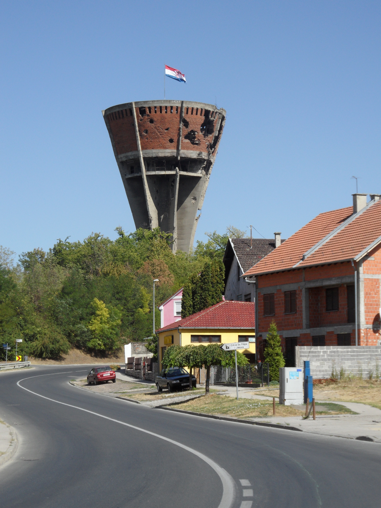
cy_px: 254
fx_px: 1174
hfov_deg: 18.4
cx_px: 190
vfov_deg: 24.4
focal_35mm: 80
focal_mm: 13.2
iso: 80
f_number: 4.2
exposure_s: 1/750
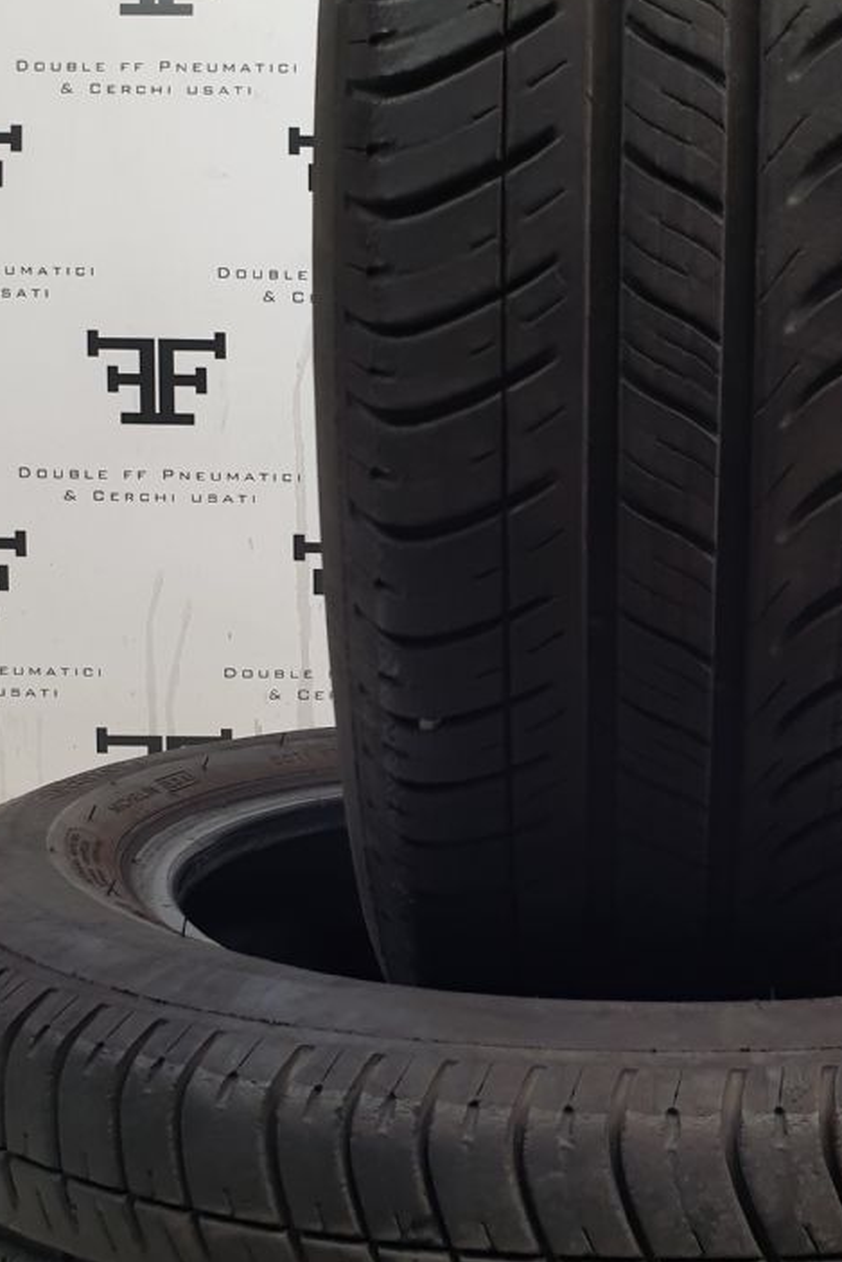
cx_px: 653
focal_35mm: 50
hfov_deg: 26.6
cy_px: 567
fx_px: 1753
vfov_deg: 39.5
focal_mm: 4.3
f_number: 2.4
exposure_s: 1/50
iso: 100
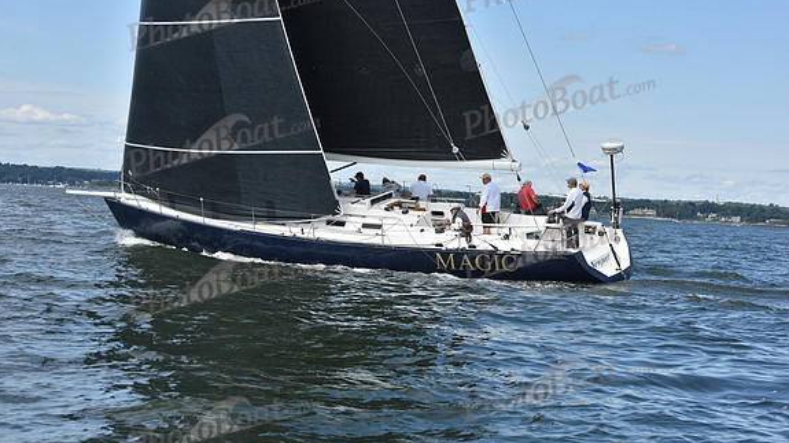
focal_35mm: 74
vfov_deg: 16.3
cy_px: 194
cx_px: 392
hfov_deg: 28.6
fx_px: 1548
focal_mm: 70
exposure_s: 1/1000
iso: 320
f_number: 8
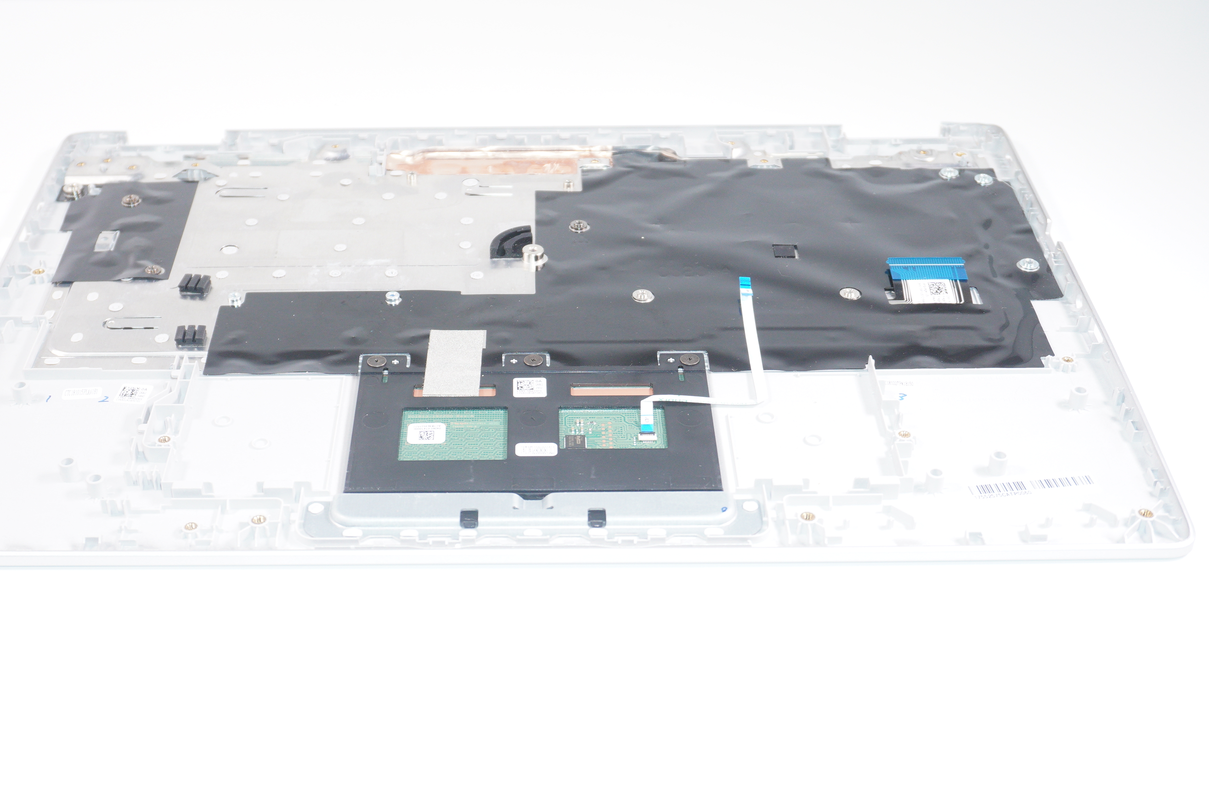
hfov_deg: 41.1
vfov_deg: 28.0
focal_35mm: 48
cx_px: 541
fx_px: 1611
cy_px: 446
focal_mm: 28
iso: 640
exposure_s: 1/160
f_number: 5.6
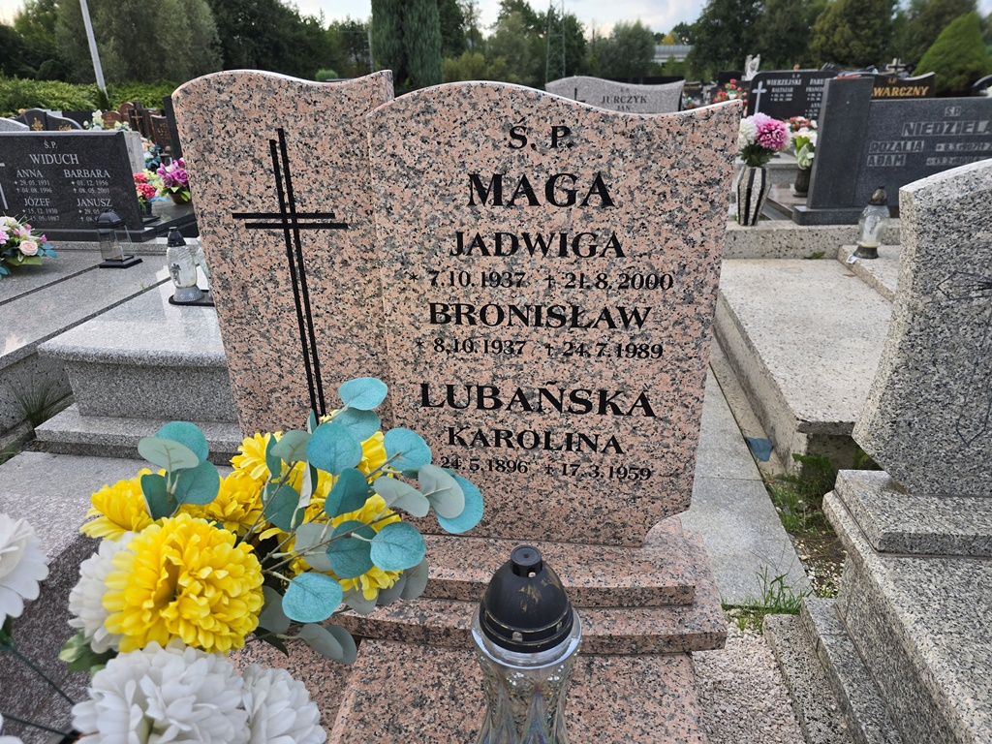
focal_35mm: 23
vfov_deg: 58.9
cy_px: 372
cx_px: 496
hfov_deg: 73.9
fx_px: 659
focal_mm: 6.3
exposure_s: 1/180
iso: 20
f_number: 1.7
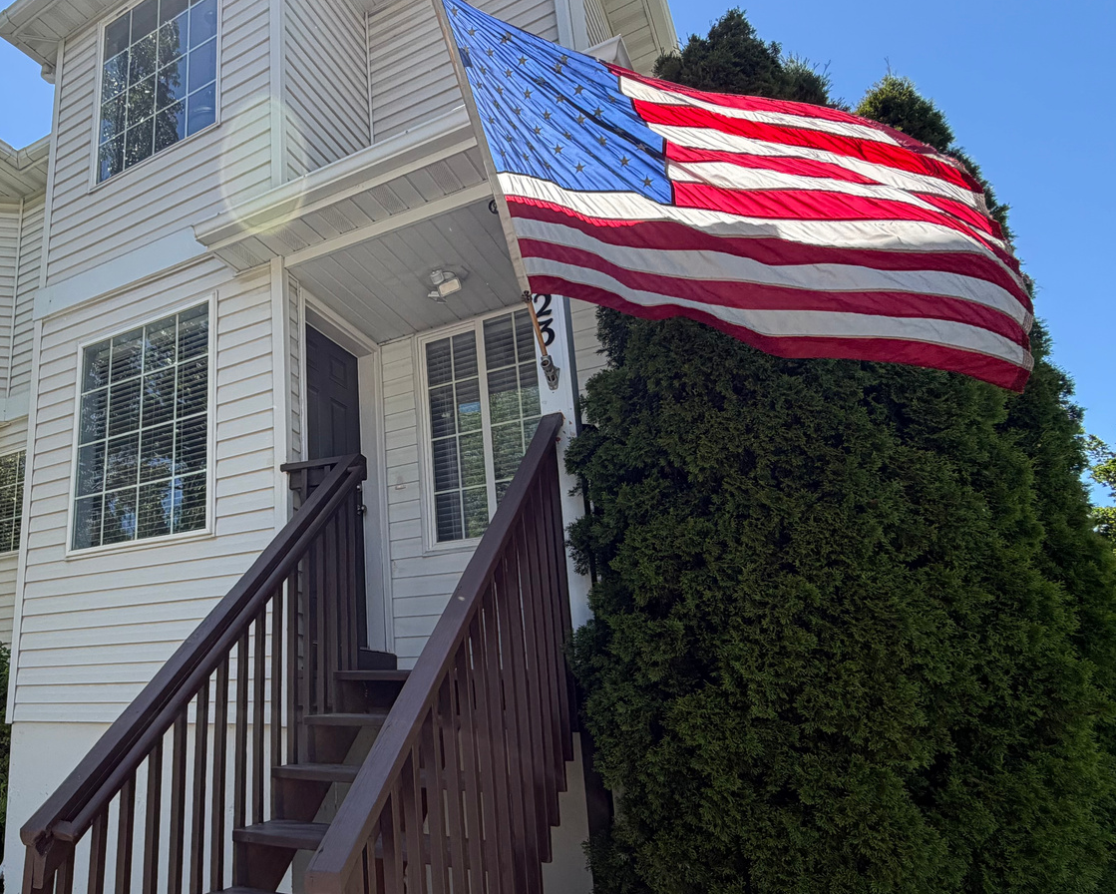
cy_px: 504
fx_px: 826
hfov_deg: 63.6
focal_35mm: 25
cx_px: 264
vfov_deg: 56.6
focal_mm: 2.22
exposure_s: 1/531
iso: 40
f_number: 2.2
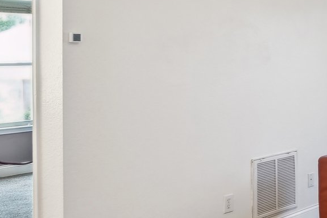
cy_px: 52
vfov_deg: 23.5
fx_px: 518
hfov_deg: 26.1
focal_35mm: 57
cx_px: 486
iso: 400
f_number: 8
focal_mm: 16
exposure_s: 1.3
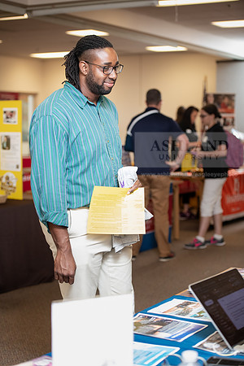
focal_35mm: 70
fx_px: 712
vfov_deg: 28.8
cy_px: 183
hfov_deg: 19.5
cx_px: 122
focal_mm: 70
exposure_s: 1/200
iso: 1250
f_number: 3.2
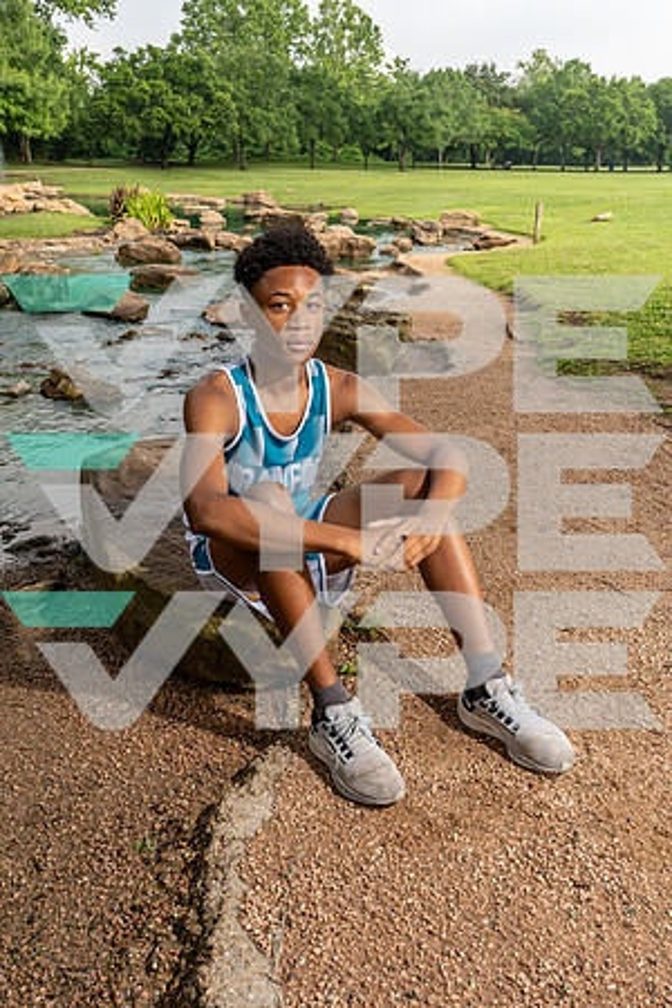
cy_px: 504
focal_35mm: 31
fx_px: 868
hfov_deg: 42.3
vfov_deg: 60.3
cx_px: 336
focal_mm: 31
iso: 125
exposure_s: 1/250
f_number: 6.3
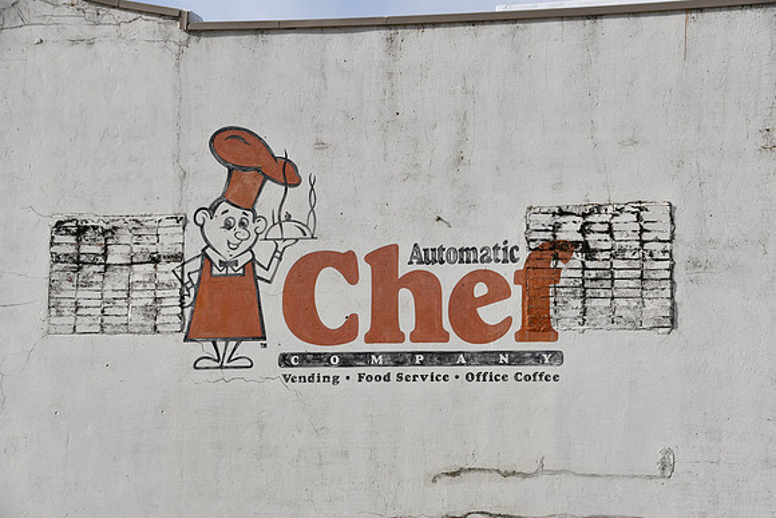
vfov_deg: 14.7
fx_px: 2005
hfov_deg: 21.9
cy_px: 259
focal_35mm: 93
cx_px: 388
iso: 100
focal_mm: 62
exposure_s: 1/400
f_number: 10
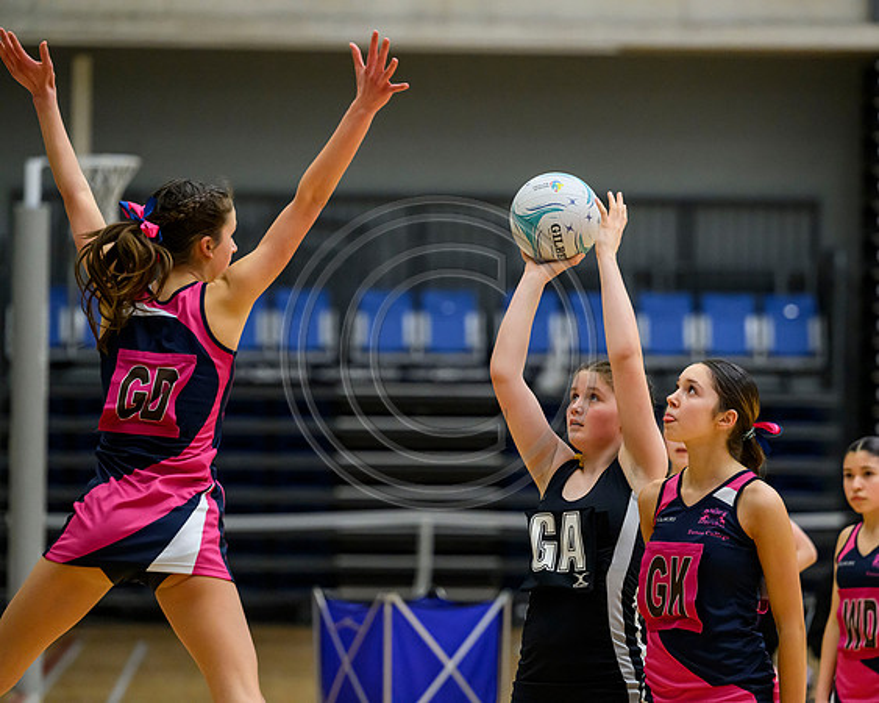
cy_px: 352
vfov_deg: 7.8
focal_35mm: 197
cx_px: 527
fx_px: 5124
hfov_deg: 9.8
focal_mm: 175
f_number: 3.5
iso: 6400
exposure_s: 1/1000
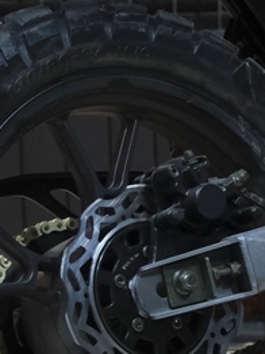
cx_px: 476
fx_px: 3548
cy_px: -129
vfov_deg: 5.7
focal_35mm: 347
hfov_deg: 4.2
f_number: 4
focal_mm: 39.3
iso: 1600
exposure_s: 1/100
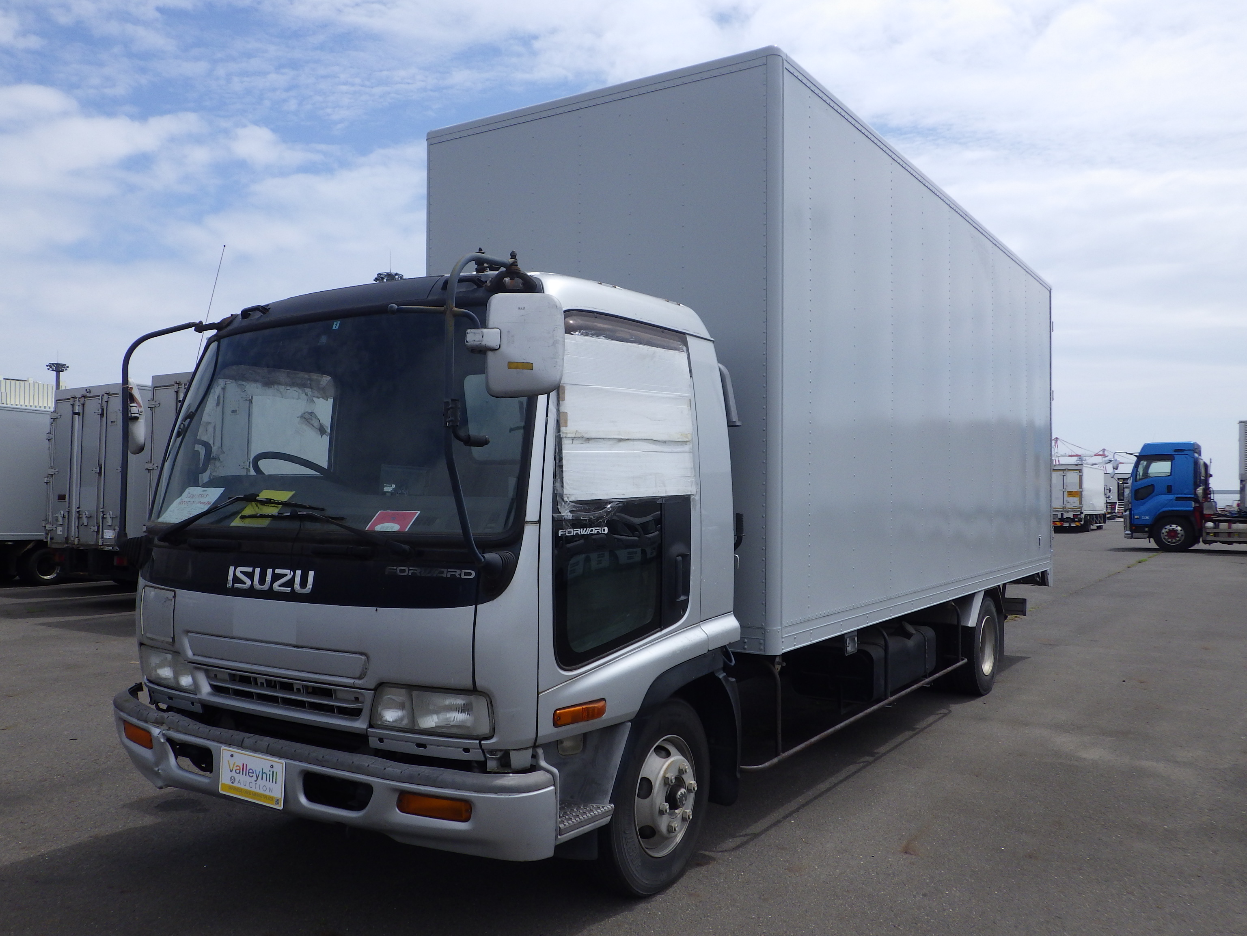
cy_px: 468
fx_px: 1009
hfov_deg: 63.4
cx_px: 624
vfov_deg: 49.7
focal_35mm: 28
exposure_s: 1/1500
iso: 125
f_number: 4.2
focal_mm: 5
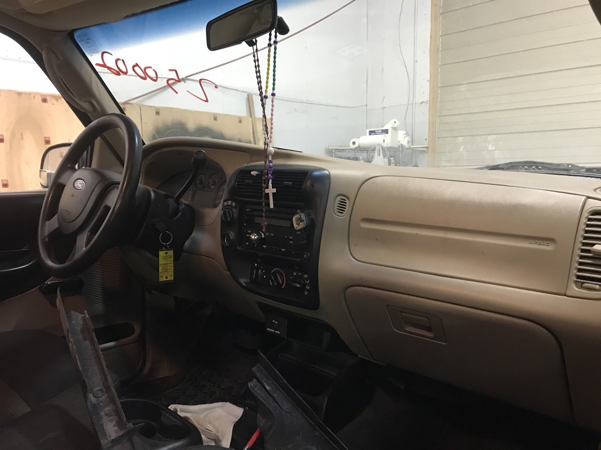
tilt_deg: -5.8
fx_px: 486
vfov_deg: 49.7
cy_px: 225
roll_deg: -0.5
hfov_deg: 63.4
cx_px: 300
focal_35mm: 28
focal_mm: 3.99
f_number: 1.8
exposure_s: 1/12
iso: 100
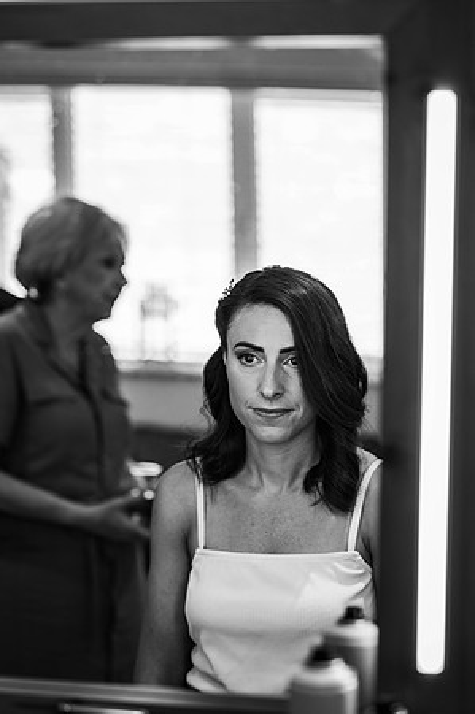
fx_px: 1686
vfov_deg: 23.9
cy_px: 357
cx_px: 238
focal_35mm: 85
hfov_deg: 16.0
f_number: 2.5
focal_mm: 85
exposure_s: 1/200
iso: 220
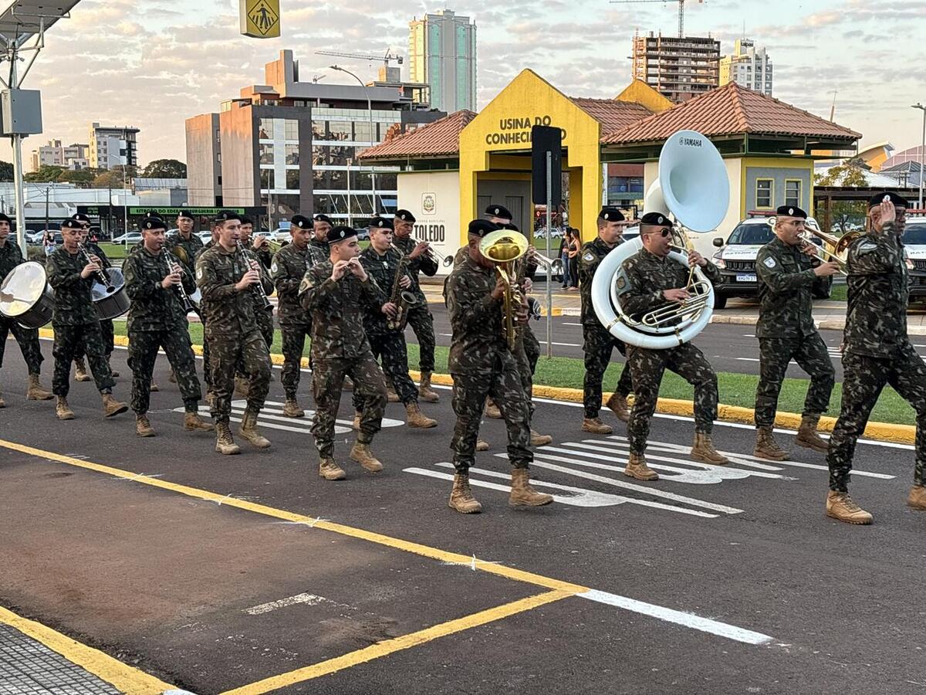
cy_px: 348
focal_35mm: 52
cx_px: 463
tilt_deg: -5.4
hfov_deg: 36.8
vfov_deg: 28.0
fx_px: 1391
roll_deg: +0.5
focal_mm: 5.96
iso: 50
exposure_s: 1/117
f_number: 1.6
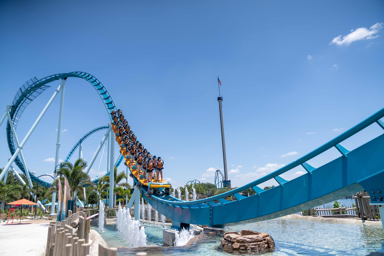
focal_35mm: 24
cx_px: 192
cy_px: 128
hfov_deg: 73.7
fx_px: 256
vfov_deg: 53.1
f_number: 2.8
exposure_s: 1/8000
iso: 200
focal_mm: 24
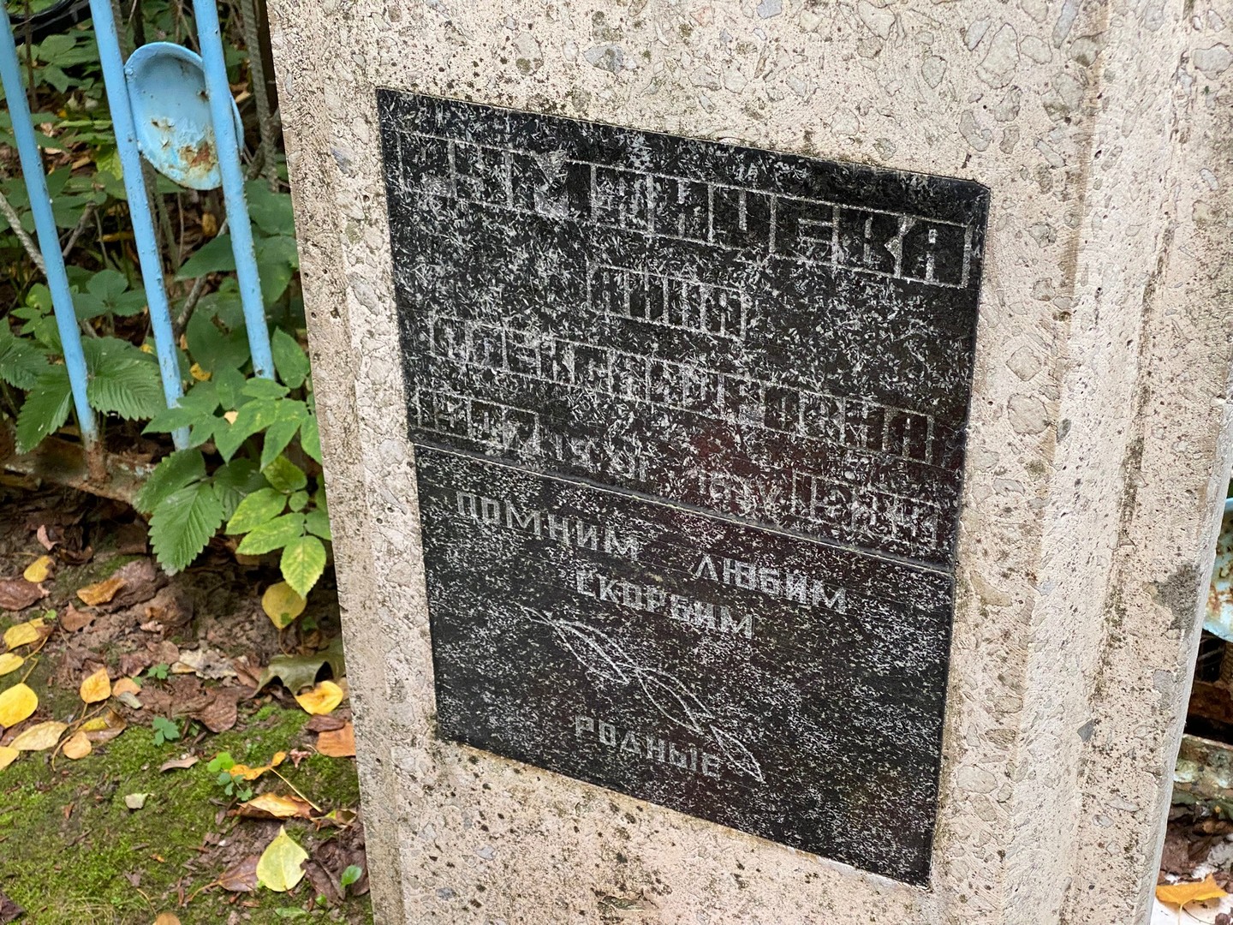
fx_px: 1852
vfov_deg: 28.0
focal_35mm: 52
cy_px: 462
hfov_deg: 36.8
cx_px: 616
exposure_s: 1/121
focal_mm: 6
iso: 125
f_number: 2
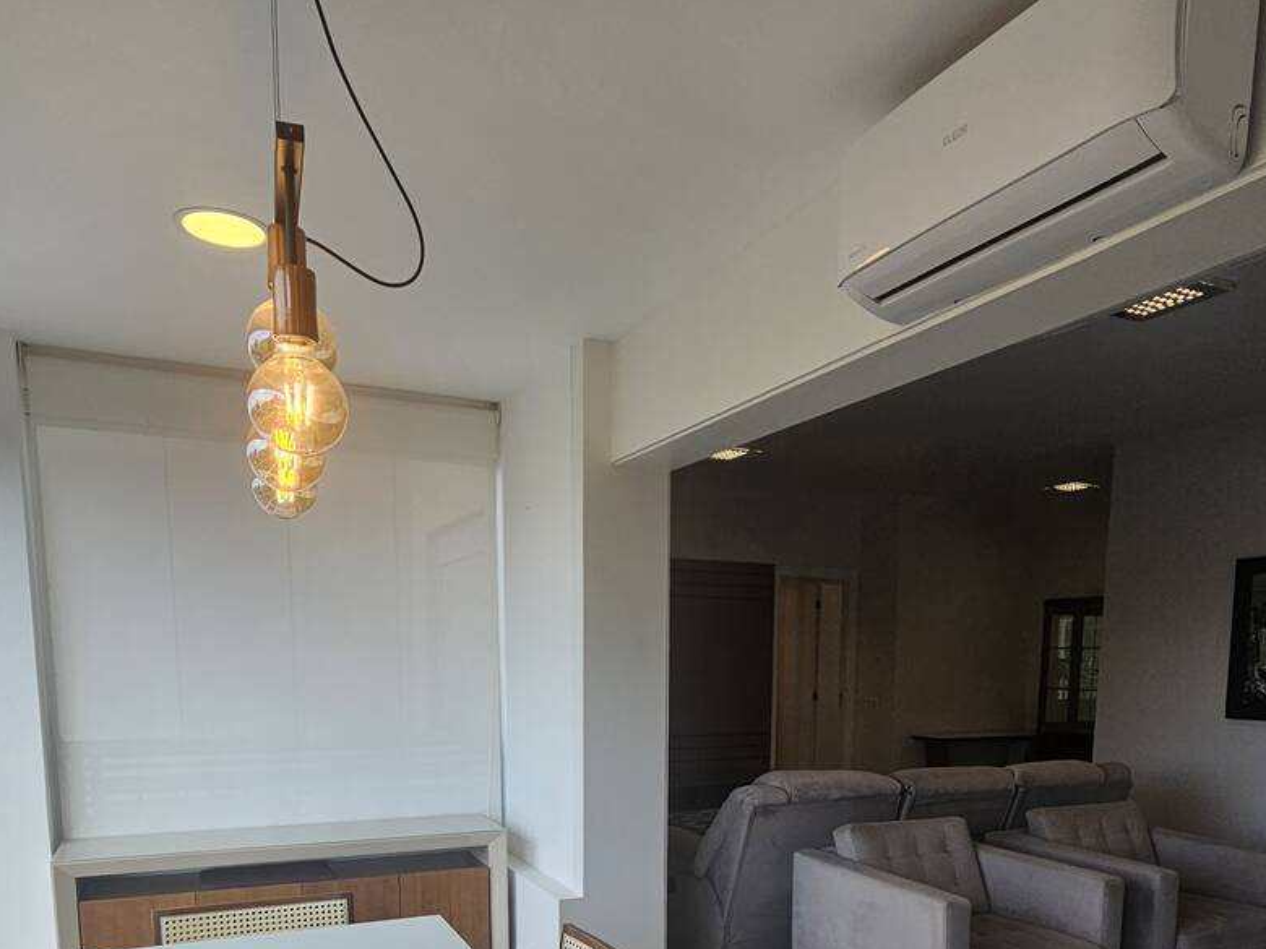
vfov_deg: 52.2
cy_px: 793
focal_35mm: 24
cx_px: 669
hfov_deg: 71.5
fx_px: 878
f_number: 2.2
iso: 50
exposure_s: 1/262
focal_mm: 2.2
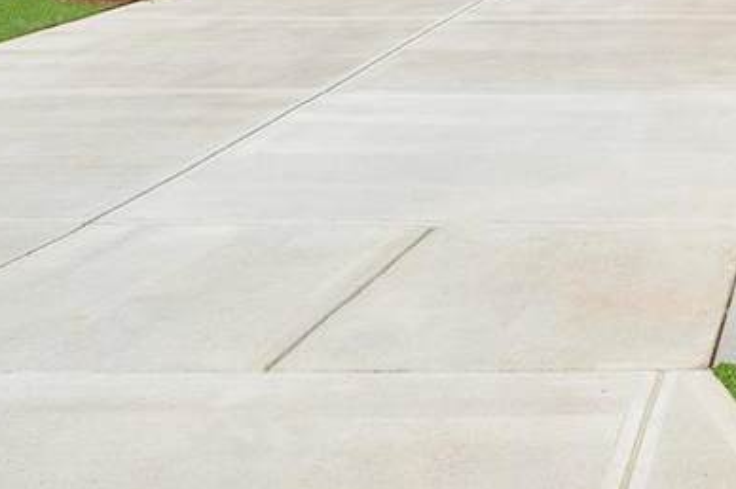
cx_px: 890
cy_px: -128
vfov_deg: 19.2
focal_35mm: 66
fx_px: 1348
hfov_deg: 26.9
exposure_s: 1/1250
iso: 400
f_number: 8
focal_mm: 20
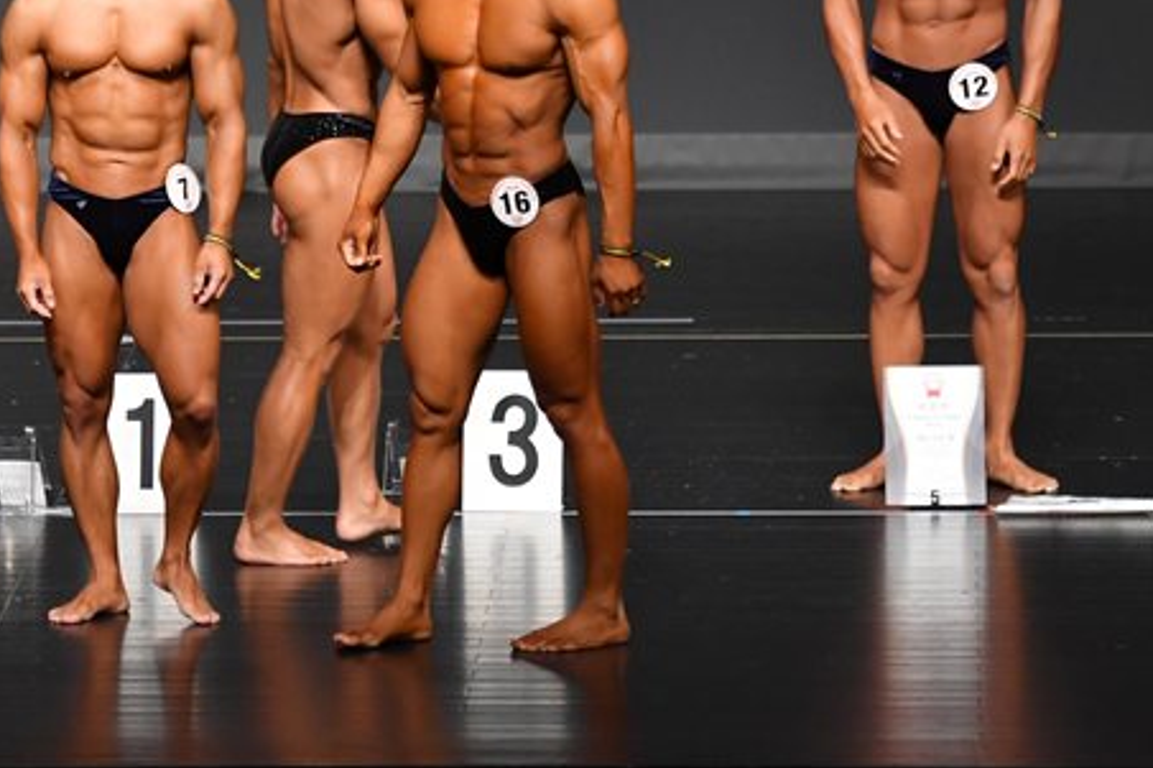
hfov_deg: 5.3
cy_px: 268
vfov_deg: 3.6
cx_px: 187
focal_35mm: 386
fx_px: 12358
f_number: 5.6
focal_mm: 150
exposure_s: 1/400
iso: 2500
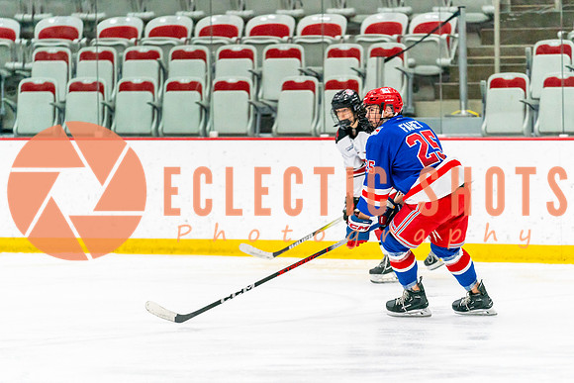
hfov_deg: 8.1
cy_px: 236
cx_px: 293
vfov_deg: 5.4
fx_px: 4058
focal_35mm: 254
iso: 3200
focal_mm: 200
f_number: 2.8
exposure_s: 1/1250
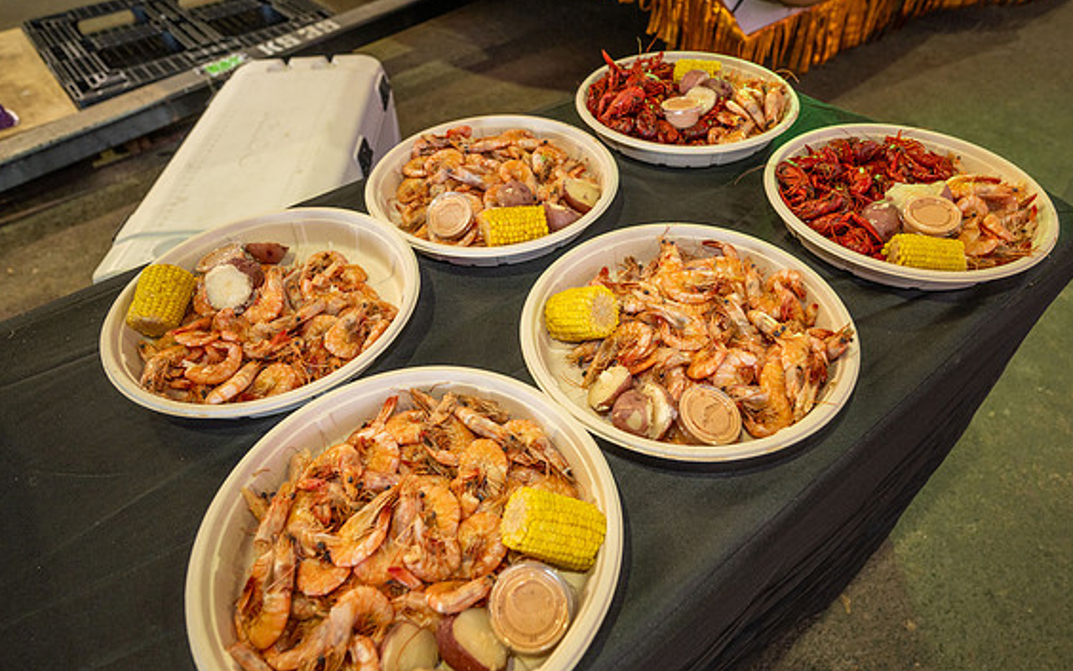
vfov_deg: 55.1
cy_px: 341
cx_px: 542
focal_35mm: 22
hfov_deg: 79.6
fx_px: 644
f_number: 4
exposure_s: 1/100
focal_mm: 21
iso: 1000
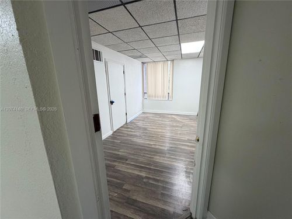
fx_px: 118
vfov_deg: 85.7
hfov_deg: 102.1
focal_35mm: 14
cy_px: 110
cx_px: 146
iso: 160
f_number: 2.2
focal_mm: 2.22
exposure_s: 1/120
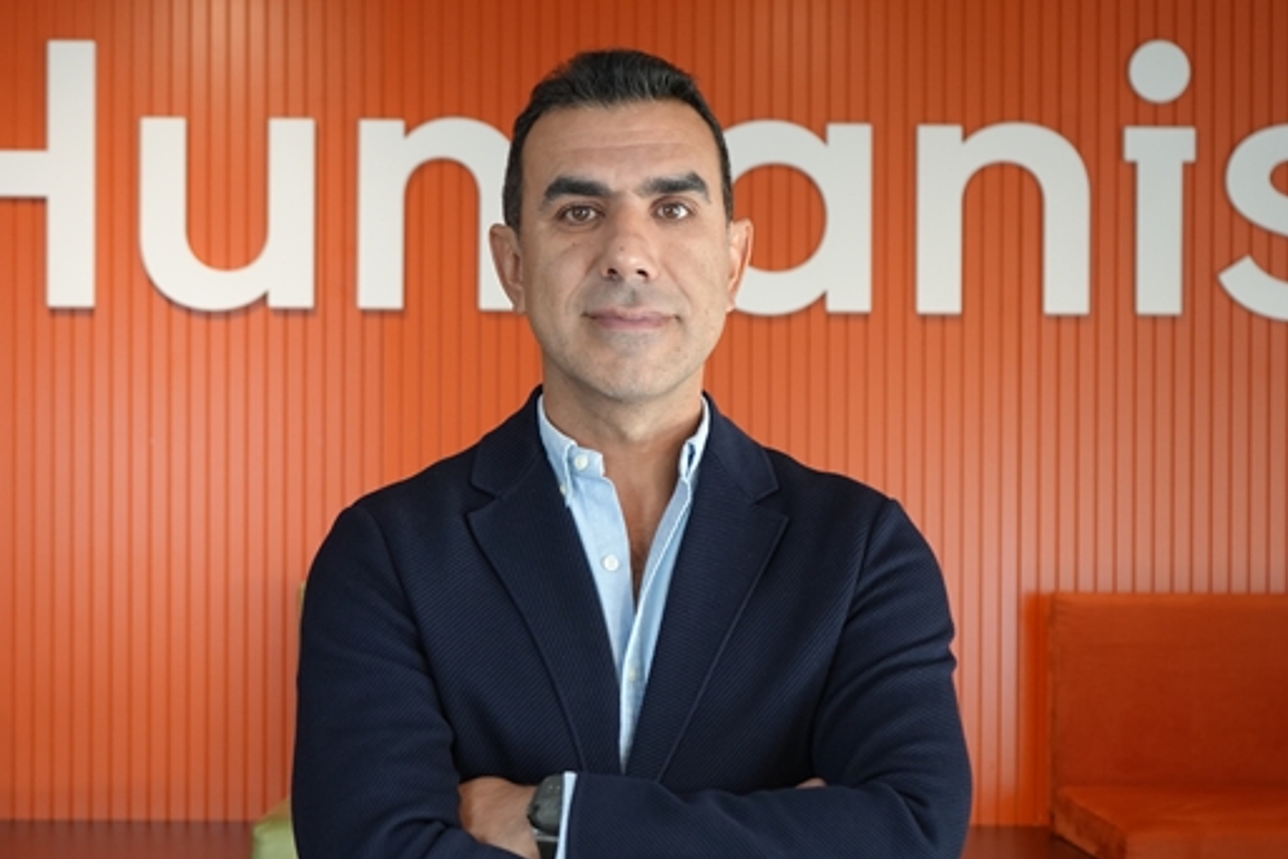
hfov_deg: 35.1
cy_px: 455
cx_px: 626
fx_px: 2039
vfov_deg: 23.8
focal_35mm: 57
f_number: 4.5
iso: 1000
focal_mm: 48
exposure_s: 1/160
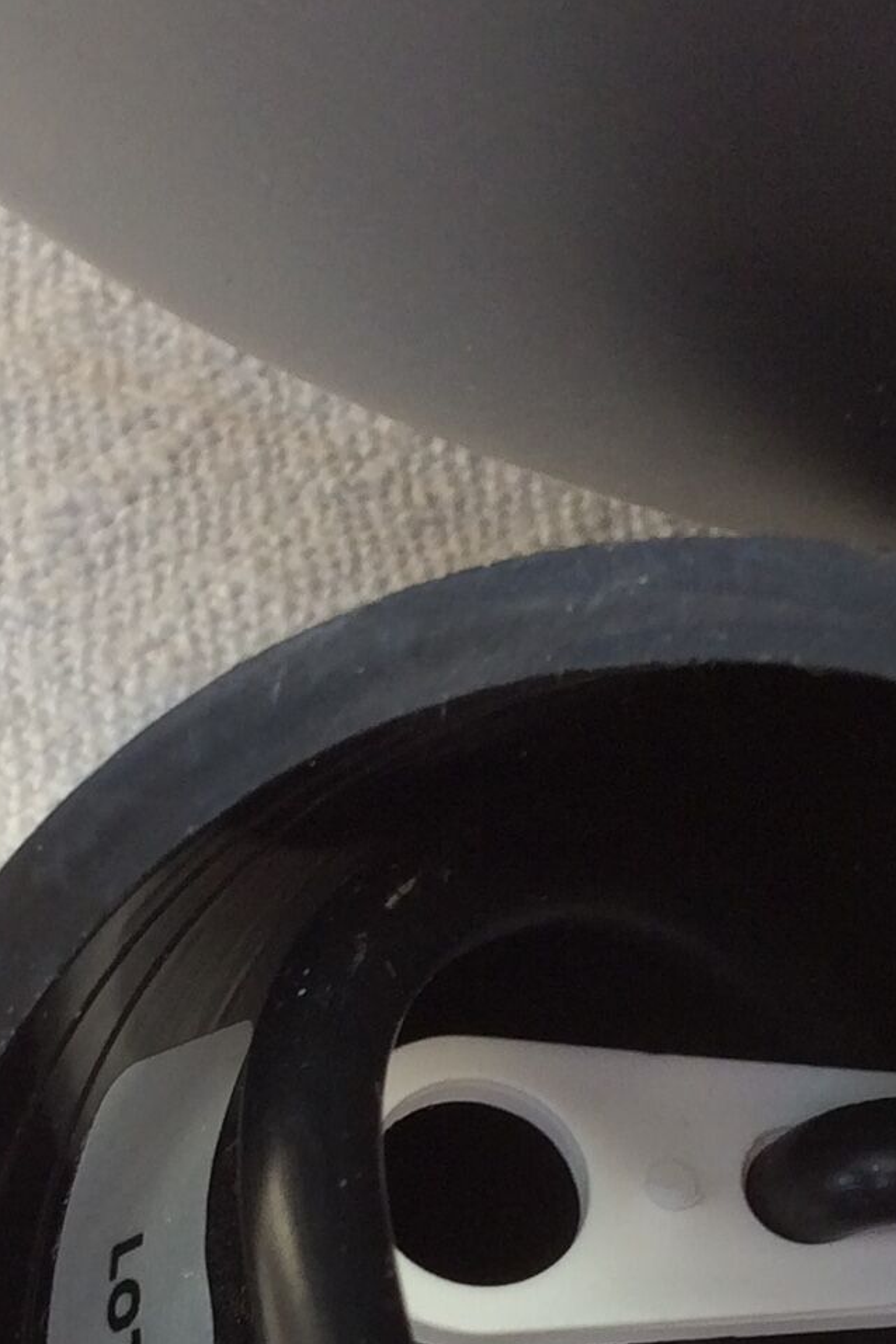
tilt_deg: -52.3
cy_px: 1291
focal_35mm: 90
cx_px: 594
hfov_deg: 15.2
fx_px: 3360
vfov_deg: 21.9
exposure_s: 1/100
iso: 32
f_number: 2.4
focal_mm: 3.3
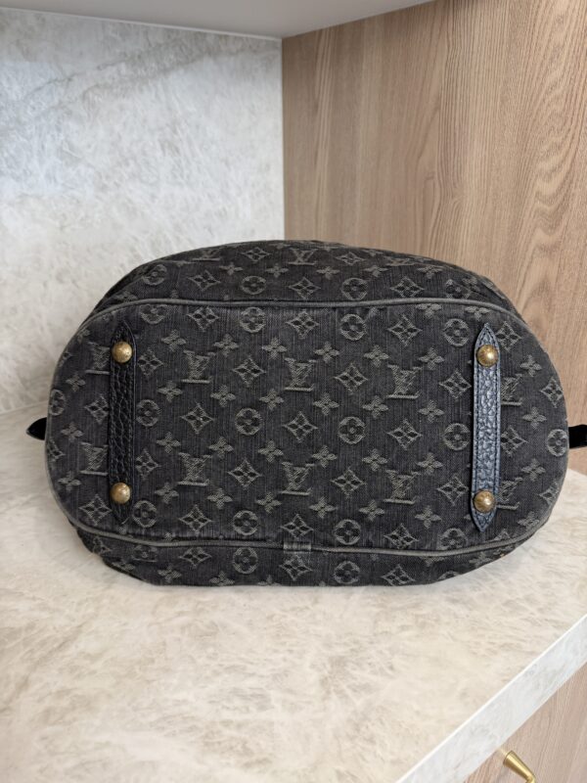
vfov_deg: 71.6
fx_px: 543
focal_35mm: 24
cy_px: 392
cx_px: 294
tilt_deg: -23.5
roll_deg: -0.4
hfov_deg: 56.8
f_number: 1.78
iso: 160
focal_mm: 6.76
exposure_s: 1/120
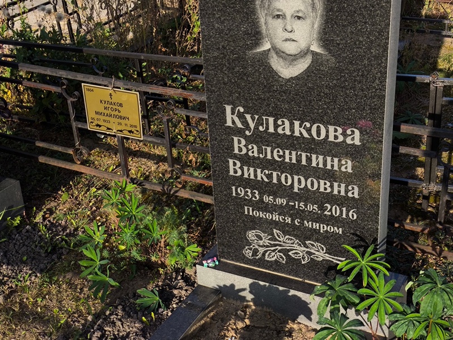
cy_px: 170
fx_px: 655
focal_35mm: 50
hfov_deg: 38.2
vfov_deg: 29.1
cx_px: 226
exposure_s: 1/227
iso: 50
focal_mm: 4.71
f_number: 1.7
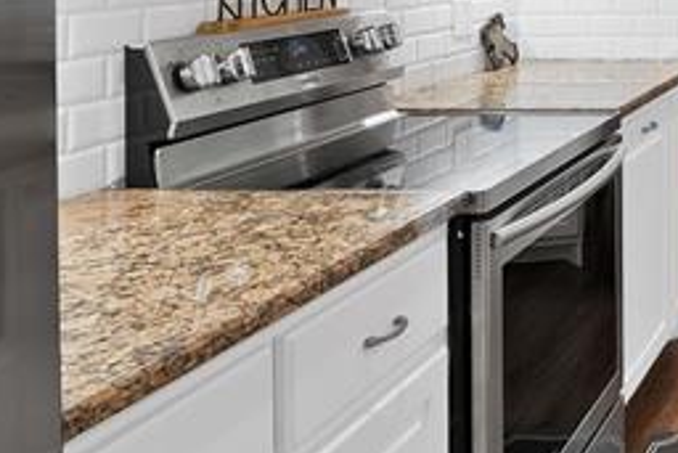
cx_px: 916
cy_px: -93
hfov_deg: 30.6
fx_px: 904
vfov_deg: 25.2
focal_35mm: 48
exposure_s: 1/2
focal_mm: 12
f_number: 9
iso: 640
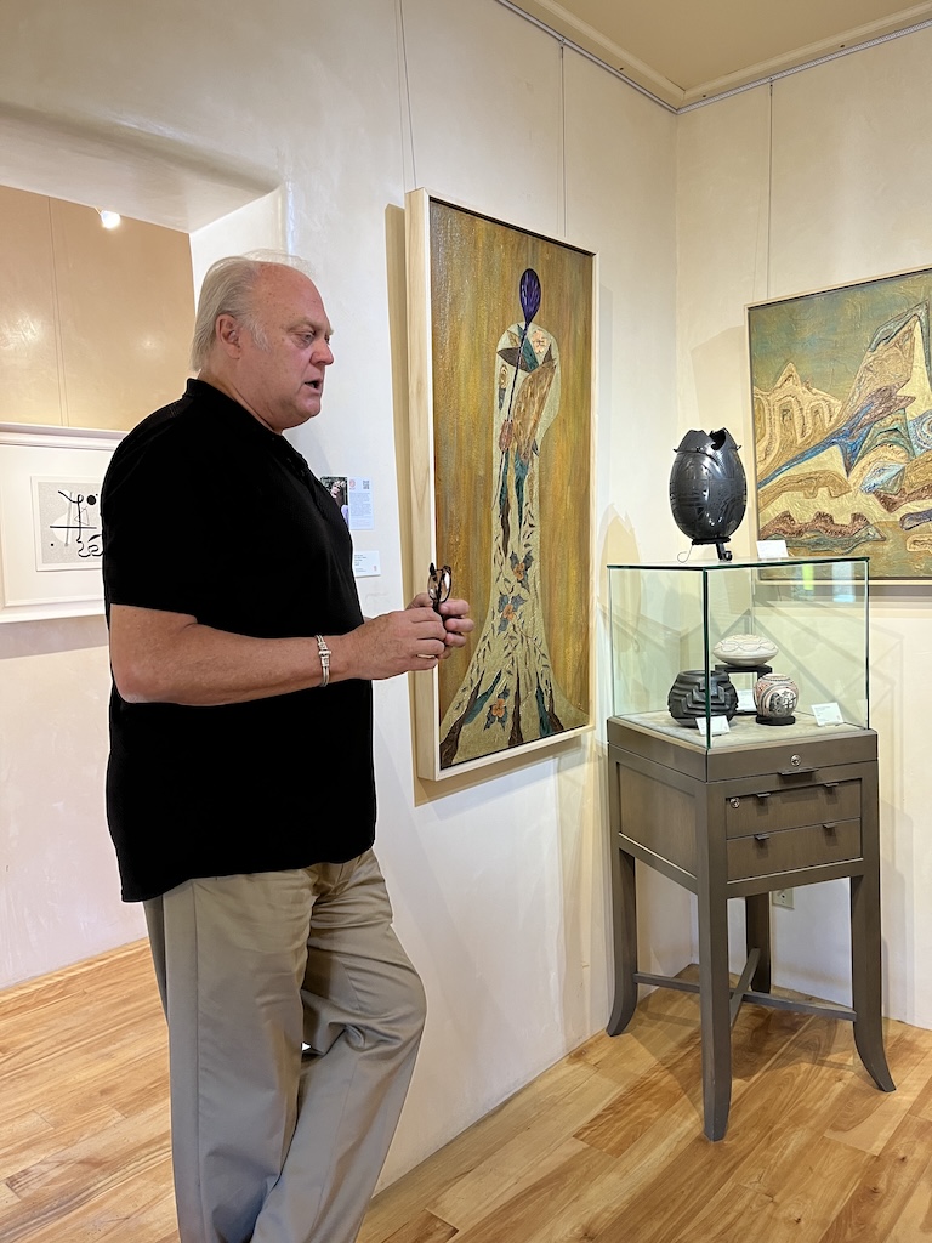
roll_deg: +2.9
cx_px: 466
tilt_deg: -3.5
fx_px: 933
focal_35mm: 26
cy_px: 622
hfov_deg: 53.1
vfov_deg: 67.3
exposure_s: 1/60
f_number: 1.6
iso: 125
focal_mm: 5.1
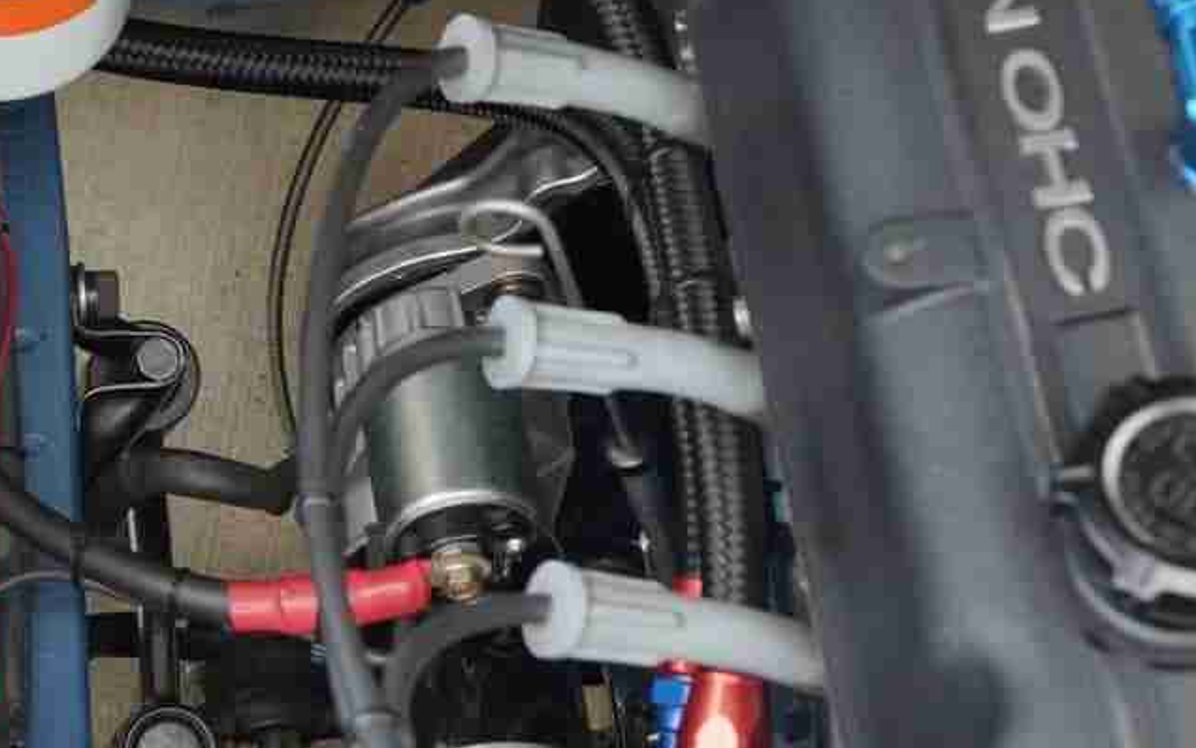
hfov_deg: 17.7
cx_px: 299
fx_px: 3814
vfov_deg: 11.2
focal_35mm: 117
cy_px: 243
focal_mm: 30
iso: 400
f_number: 4
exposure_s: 1/60
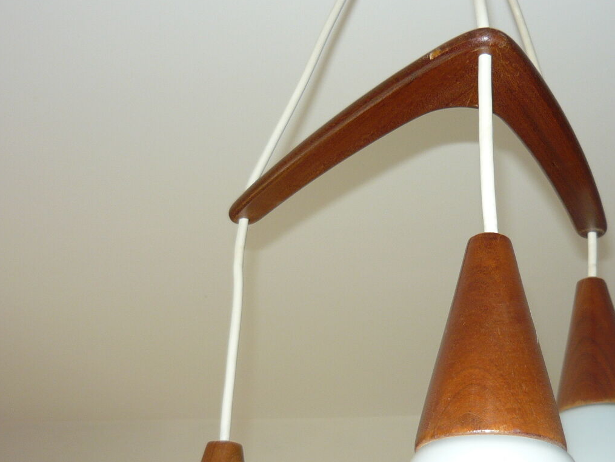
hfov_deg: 36.6
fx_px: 924
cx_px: 392
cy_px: 301
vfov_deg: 27.9
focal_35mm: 52
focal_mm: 5.5
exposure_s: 1/30
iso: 100
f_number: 2.8
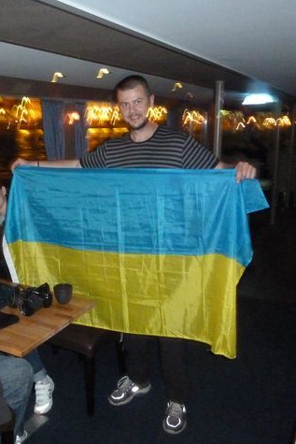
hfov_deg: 36.8
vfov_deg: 54.4
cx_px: 69
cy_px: 223
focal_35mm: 35
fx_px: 431
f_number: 3.3
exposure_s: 1/2
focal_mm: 4.1
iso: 800
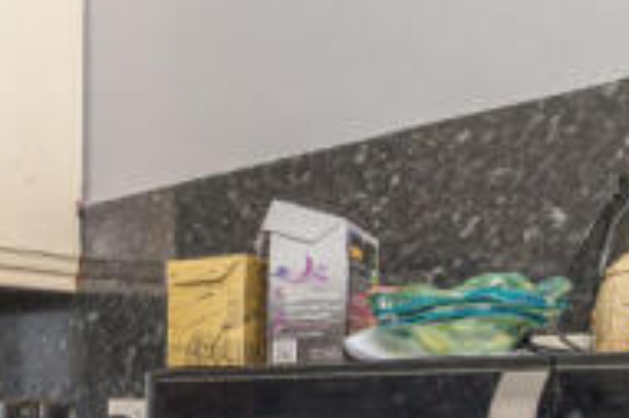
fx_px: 838
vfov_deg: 26.6
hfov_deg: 32.2
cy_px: 415
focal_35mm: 48
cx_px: -168
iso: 320
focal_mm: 14
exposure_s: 1/125
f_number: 8
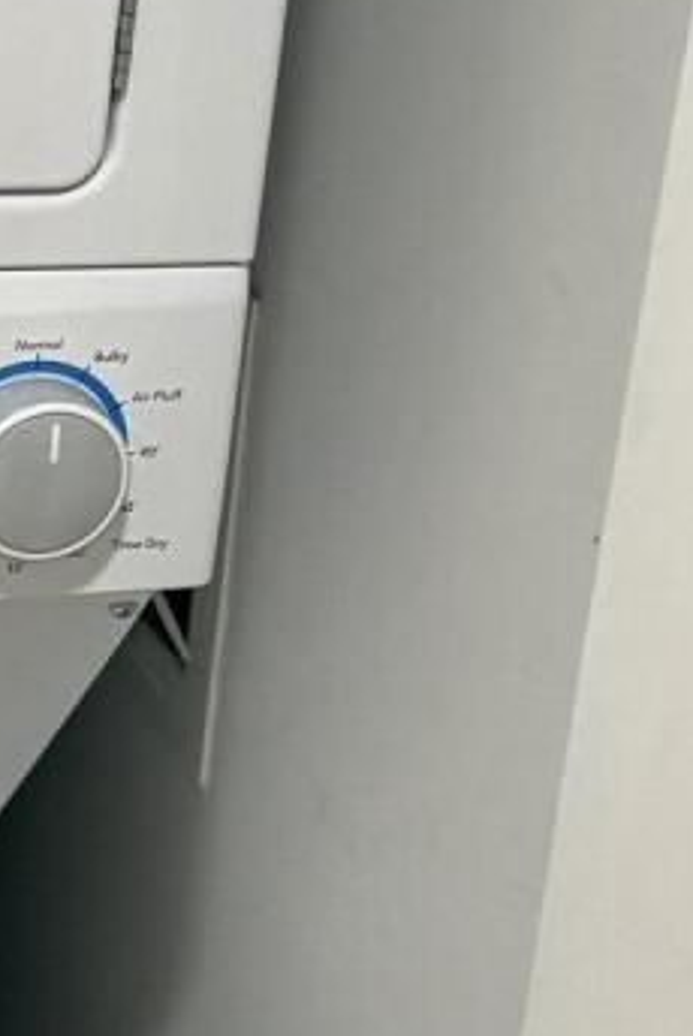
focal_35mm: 145
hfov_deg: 9.3
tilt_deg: -20.6
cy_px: 319
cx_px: -307
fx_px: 4178
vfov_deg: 14.1
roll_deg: -2.7
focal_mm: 6.76
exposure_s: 1/59
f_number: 1.78
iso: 250
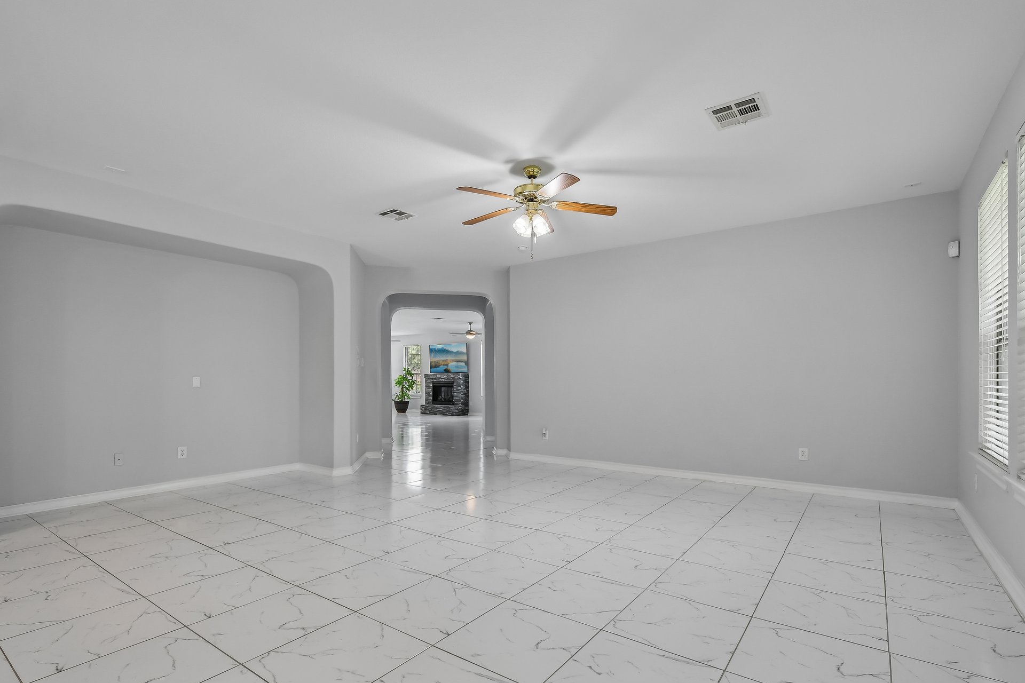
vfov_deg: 73.7
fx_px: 456
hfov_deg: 96.7
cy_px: 345
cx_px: 530
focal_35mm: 16
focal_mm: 10
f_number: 8
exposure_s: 1/25
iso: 400
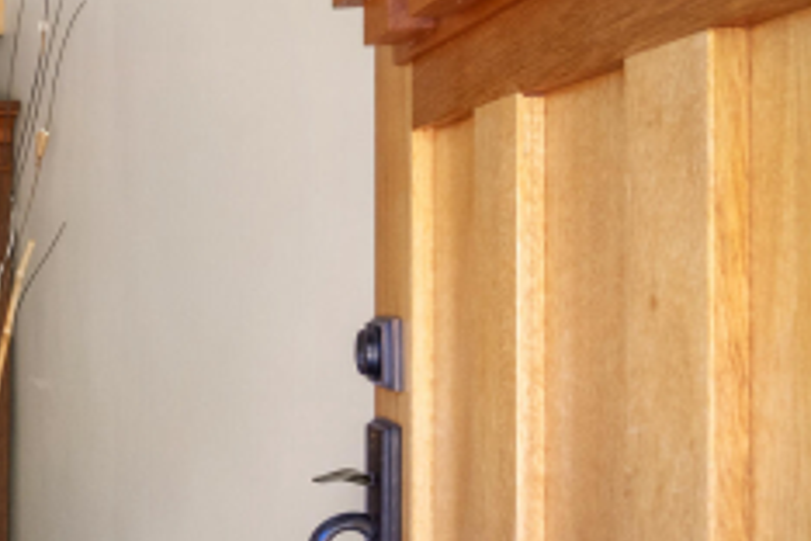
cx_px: -340
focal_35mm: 48
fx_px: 1081
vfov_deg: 27.9
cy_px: 187
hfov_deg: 29.3
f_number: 8
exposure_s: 1/4
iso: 400
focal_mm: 10
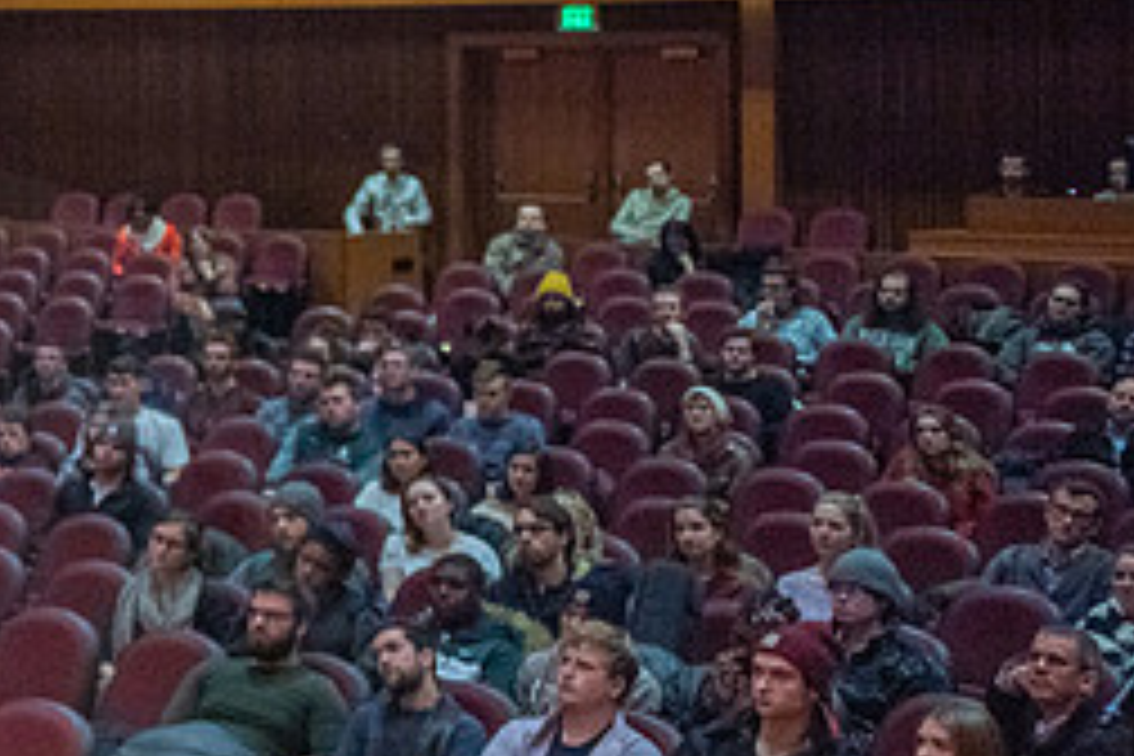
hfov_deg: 19.5
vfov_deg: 15.7
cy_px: 41
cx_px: -723
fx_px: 2709
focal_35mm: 86
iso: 640
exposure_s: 1/200
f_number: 2.8
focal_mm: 26
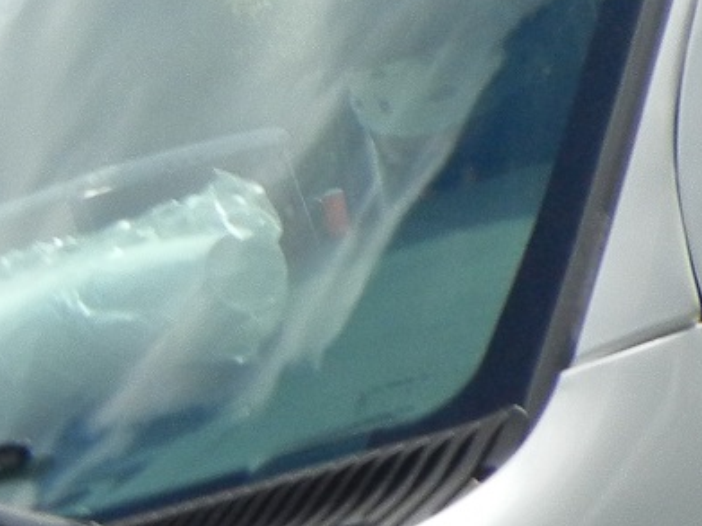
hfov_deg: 9.9
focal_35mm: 174
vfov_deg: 8.5
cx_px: 1729
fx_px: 3528
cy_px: 34
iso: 160
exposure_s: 1/320
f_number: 7.2
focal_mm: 6.2
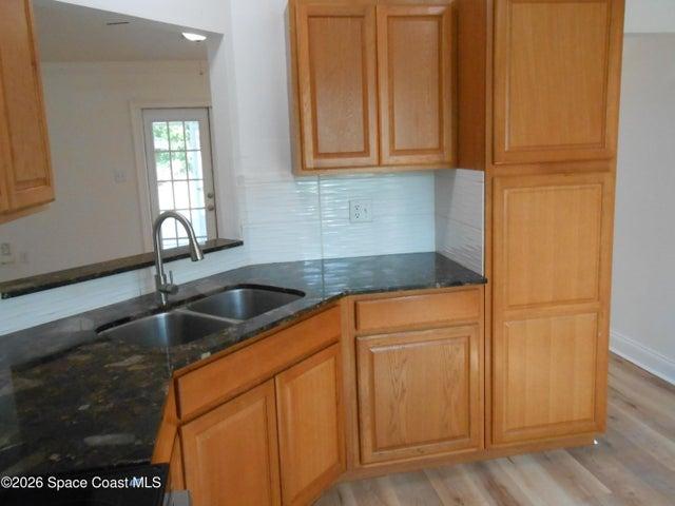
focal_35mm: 30
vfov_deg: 46.8
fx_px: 585
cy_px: 253
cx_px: 338
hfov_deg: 60.0
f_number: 3.8
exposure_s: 1/125
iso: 800
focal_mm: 5.3
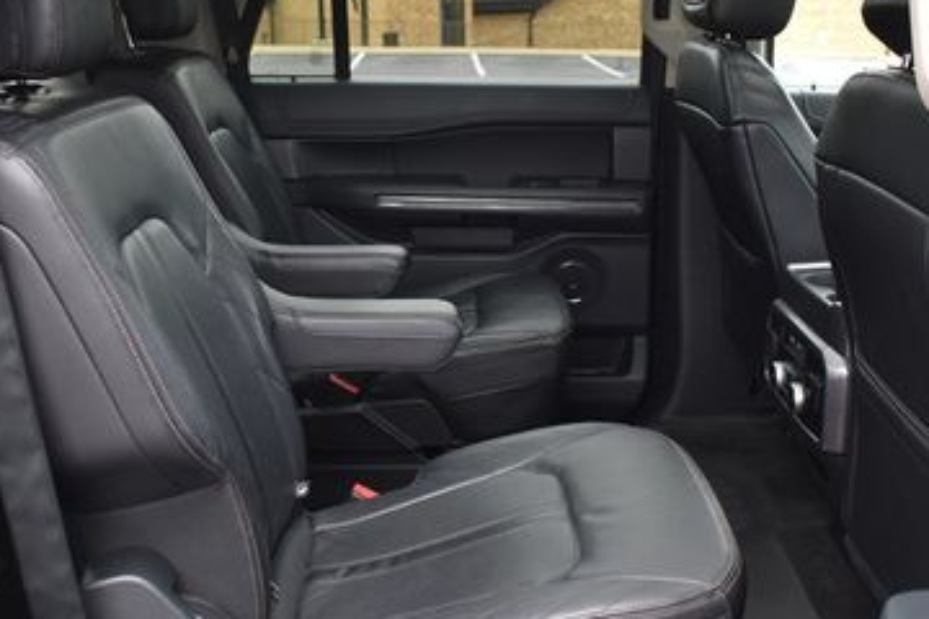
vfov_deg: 28.1
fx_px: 1239
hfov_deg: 41.1
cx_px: 457
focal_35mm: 48
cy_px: 306
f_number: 3.5
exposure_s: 1/250
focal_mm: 18
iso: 500
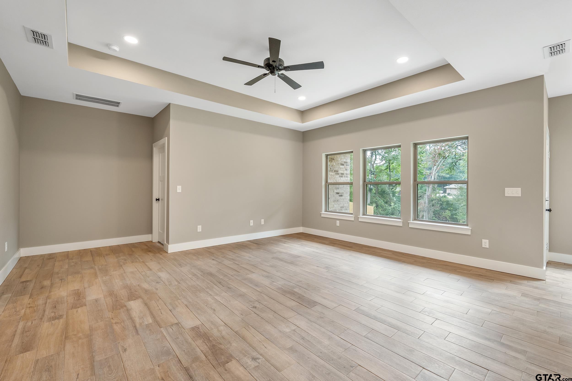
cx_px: 286
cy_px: 190
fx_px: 238
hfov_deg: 100.4
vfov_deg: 77.3
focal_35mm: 15
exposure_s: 1/20
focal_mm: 15
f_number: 8
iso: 800
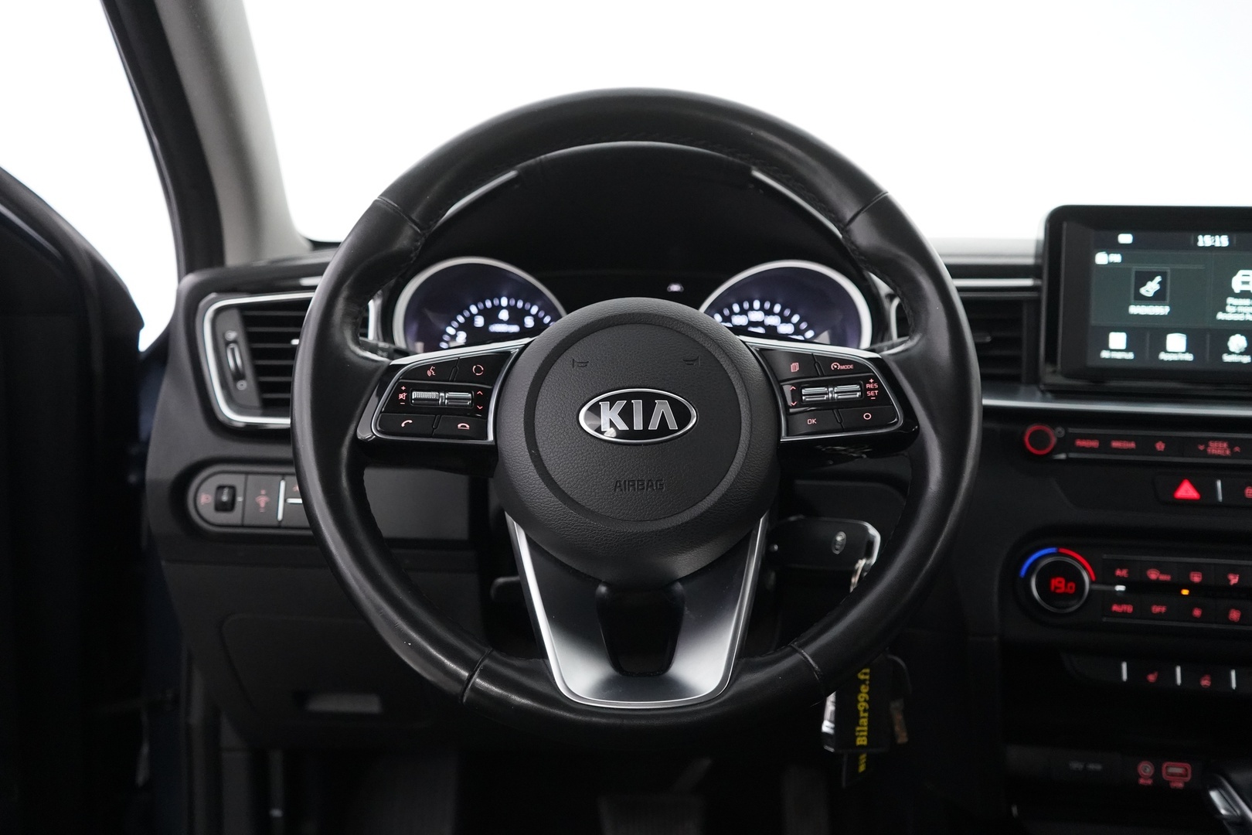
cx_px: 626
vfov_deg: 40.0
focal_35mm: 33
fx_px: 1148
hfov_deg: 57.2
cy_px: 418
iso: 8000
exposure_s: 1/60
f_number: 4
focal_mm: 33
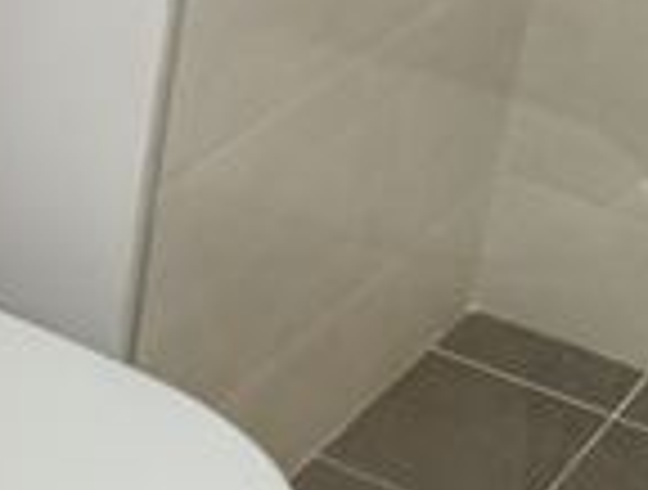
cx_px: -284
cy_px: 144
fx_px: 2423
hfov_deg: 14.4
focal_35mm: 129
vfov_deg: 11.5
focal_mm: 3.98
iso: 779
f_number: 1.8
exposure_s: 1/24
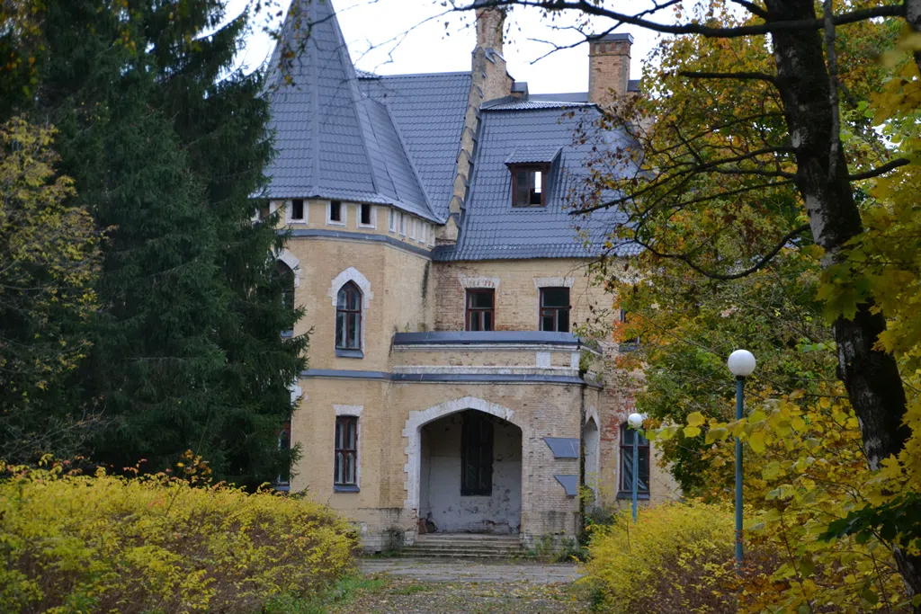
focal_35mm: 98
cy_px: 307
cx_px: 460
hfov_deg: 20.9
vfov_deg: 14.0
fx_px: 2495
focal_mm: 65
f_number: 5.3
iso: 1600
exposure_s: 1/400
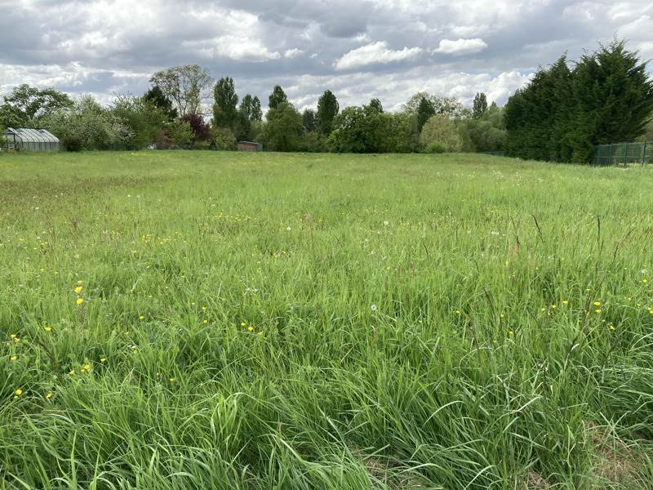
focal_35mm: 28
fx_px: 528
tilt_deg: -11.6
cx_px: 326
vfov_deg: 49.7
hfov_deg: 63.4
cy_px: 245
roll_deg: -2.3
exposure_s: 1/1043
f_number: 1.8
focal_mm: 3.99
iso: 20
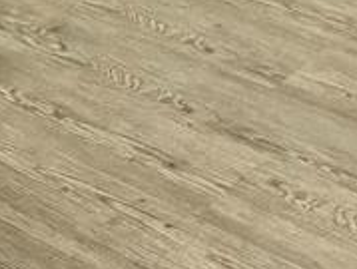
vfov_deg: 9.1
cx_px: 62
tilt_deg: -8.4
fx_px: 1416
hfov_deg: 14.3
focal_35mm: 137
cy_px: -488
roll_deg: +0.6
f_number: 1.78
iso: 640
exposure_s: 1/60
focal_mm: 6.76
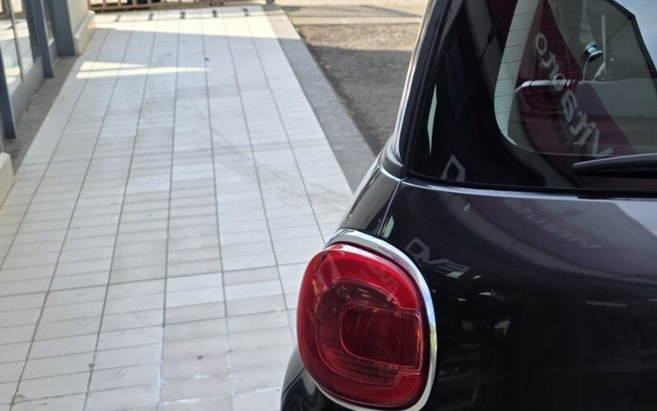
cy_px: 254
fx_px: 1415
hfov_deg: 24.0
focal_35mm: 79
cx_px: 769
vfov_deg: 16.5
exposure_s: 1/1915
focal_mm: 6.3
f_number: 1.7
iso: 80
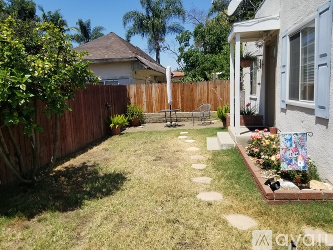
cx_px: 166
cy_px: 125
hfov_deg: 67.3
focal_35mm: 26
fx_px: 250
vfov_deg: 53.0
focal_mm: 4.25
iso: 50
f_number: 1.7
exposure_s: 1/2384
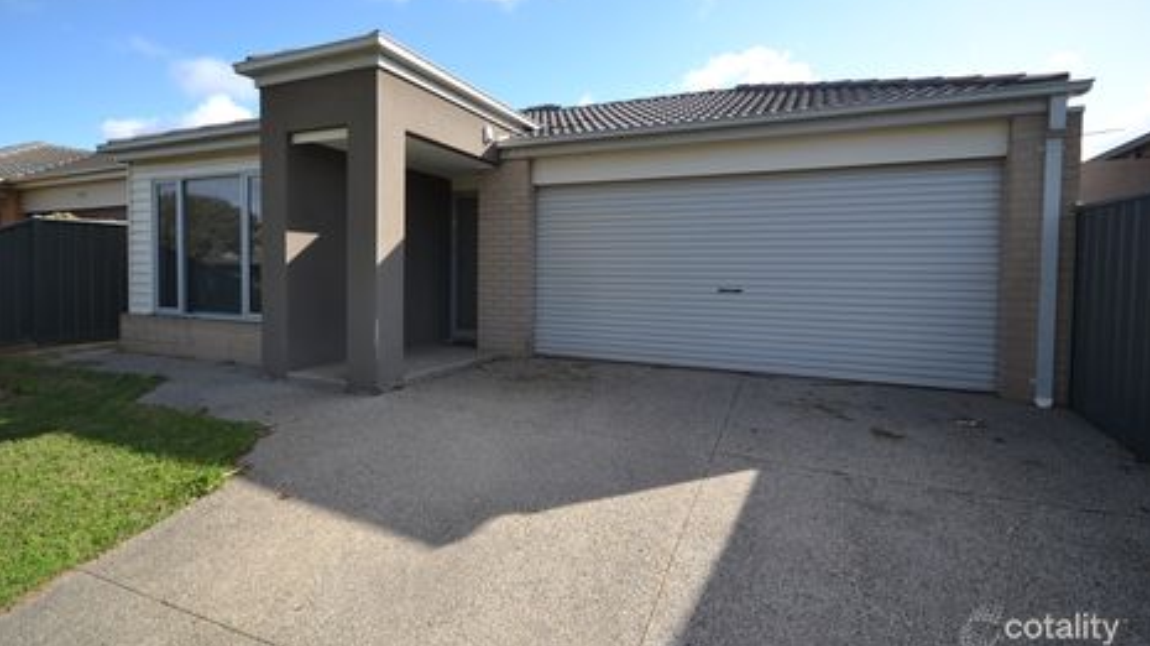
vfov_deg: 60.1
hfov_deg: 91.9
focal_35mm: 18
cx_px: 579
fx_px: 557
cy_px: 291
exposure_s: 1/160
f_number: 6.3
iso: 100
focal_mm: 11.5
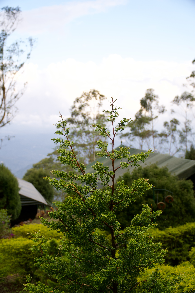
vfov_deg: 41.1
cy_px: 146
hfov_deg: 28.1
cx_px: 98
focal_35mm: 48
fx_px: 390
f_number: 4
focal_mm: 32
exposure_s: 1/200
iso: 100
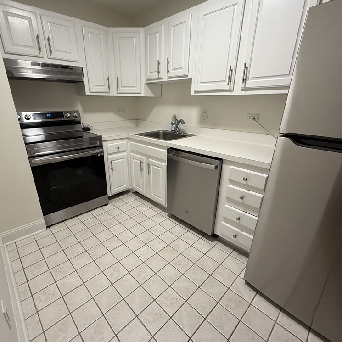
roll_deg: +0.9
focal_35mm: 17
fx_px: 190
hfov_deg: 83.8
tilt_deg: -20.8
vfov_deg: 84.0
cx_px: 157
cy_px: 172
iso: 160
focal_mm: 2.22
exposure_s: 1/60
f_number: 2.2
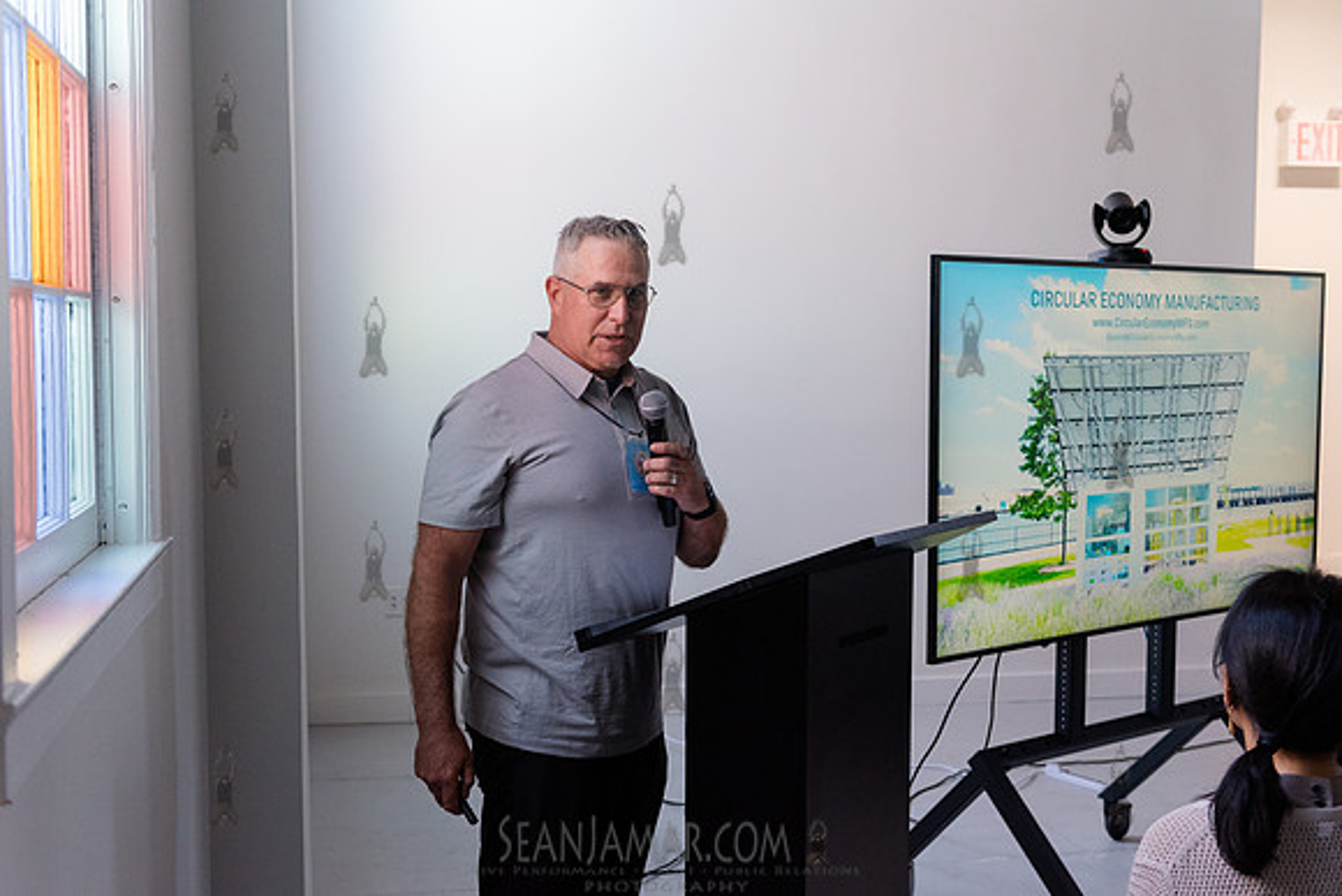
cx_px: 671
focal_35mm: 45
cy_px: 448
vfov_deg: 29.9
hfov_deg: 43.6
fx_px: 1678
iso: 4000
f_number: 4
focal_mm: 45
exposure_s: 1/400
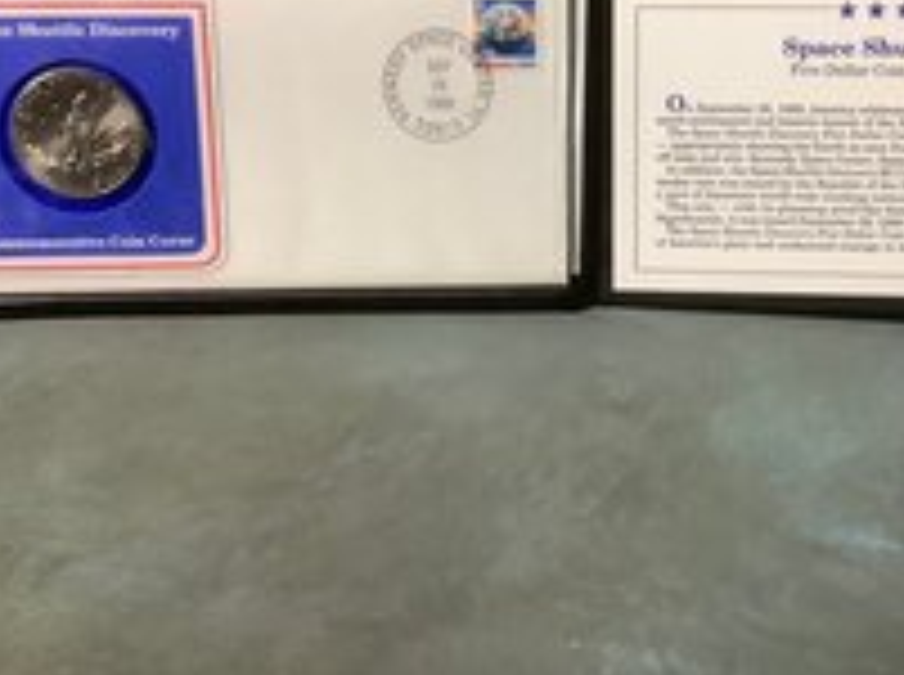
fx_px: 1382
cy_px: 182
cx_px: 605
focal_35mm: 53
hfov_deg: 35.9
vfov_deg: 27.1
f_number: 2.4
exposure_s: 1/50
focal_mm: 3.3
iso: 160
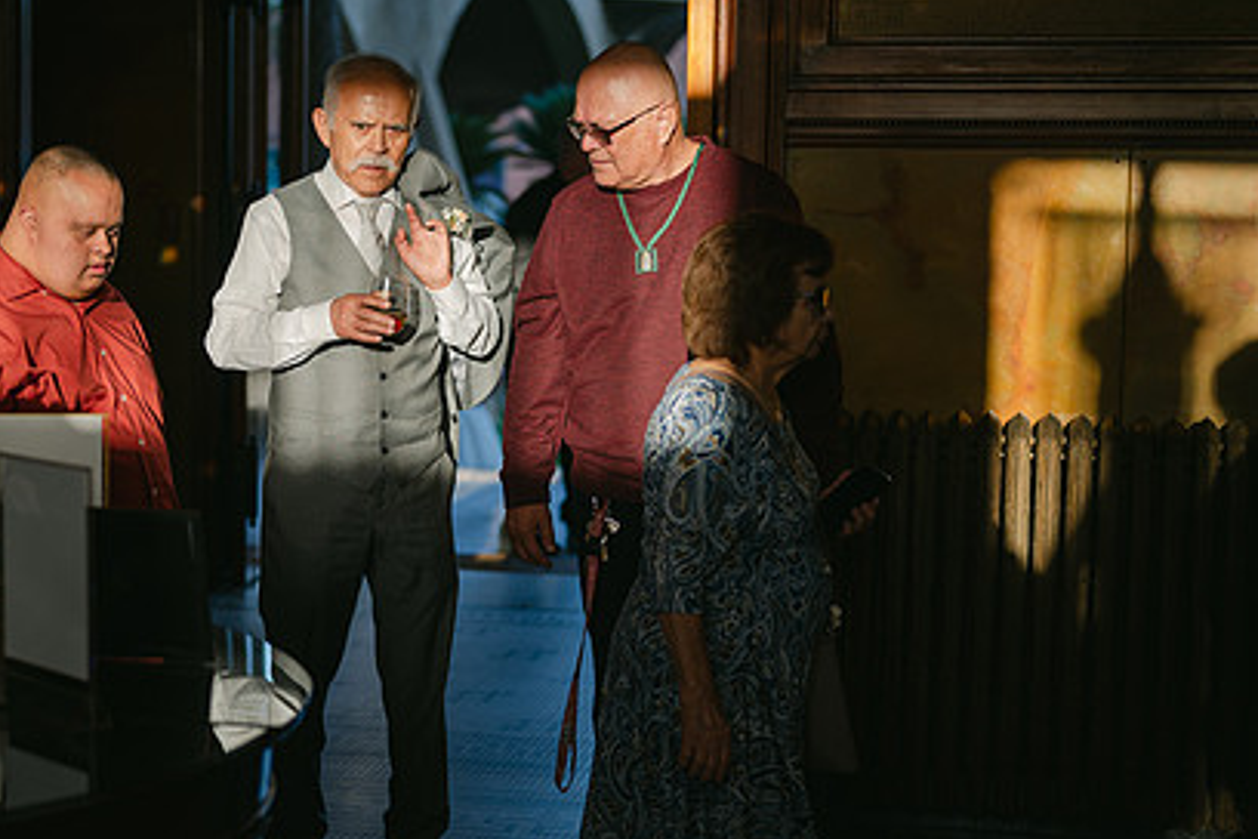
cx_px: 367
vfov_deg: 19.2
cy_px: 413
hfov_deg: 28.2
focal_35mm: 71
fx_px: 2481
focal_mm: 50
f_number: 1.8
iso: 100
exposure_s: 1/640
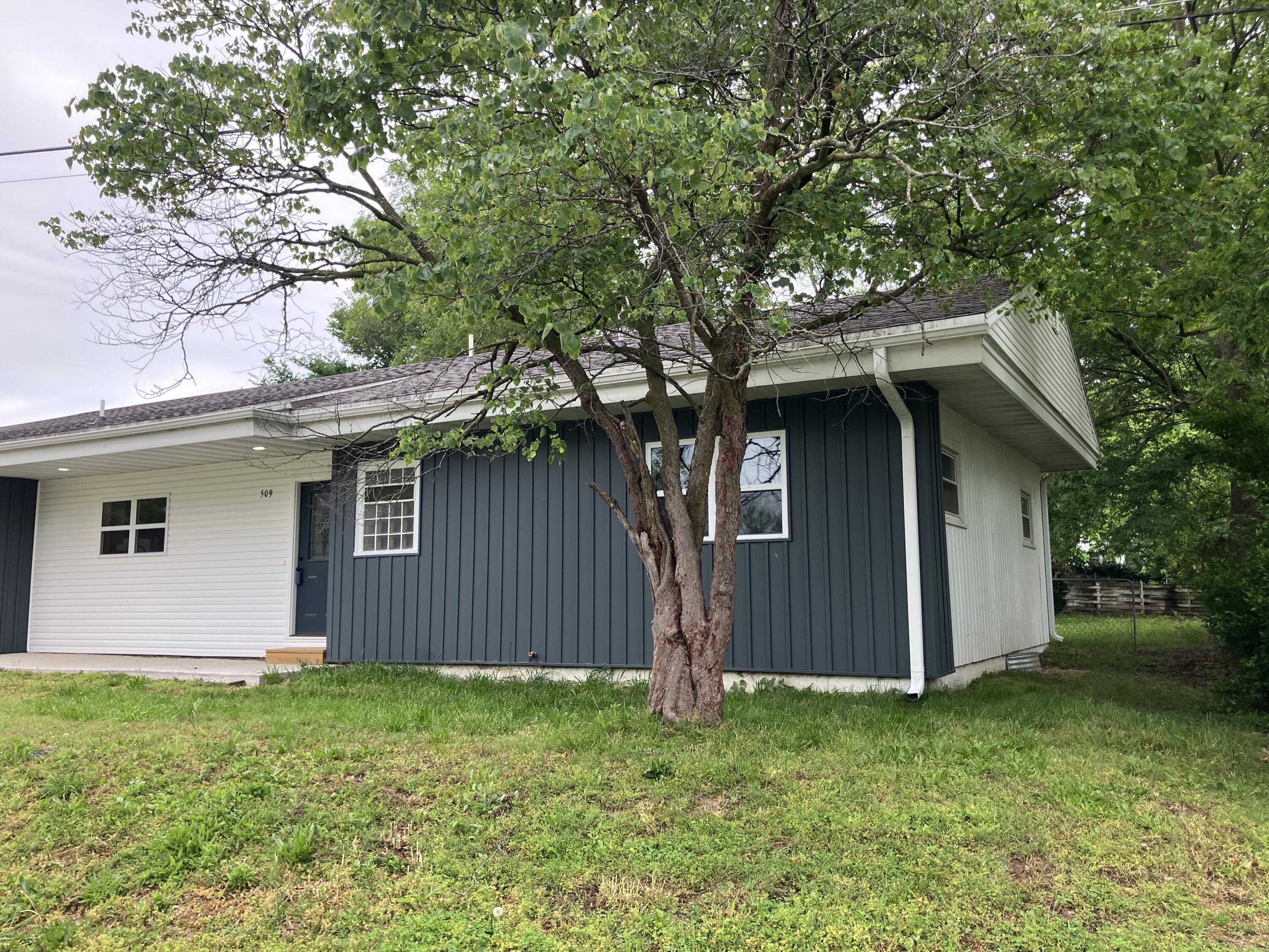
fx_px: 1026
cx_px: 634
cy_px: 476
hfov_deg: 63.4
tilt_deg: +5.4
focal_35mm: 28
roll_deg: +0.8
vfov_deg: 49.7
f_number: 1.8
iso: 40
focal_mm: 3.99
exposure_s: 1/156
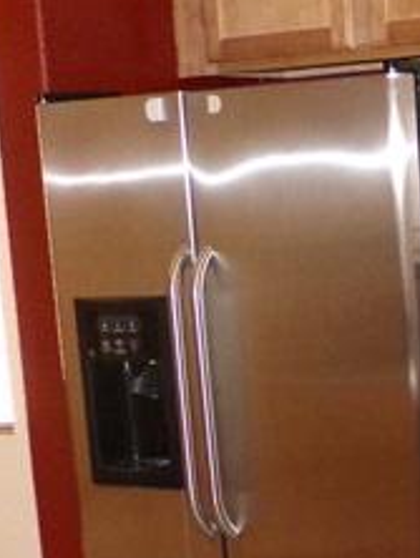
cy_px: 420
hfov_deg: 14.4
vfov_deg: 20.5
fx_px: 1534
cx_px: 661
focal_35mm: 95
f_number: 3.4
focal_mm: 5.9
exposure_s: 1/34
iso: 400
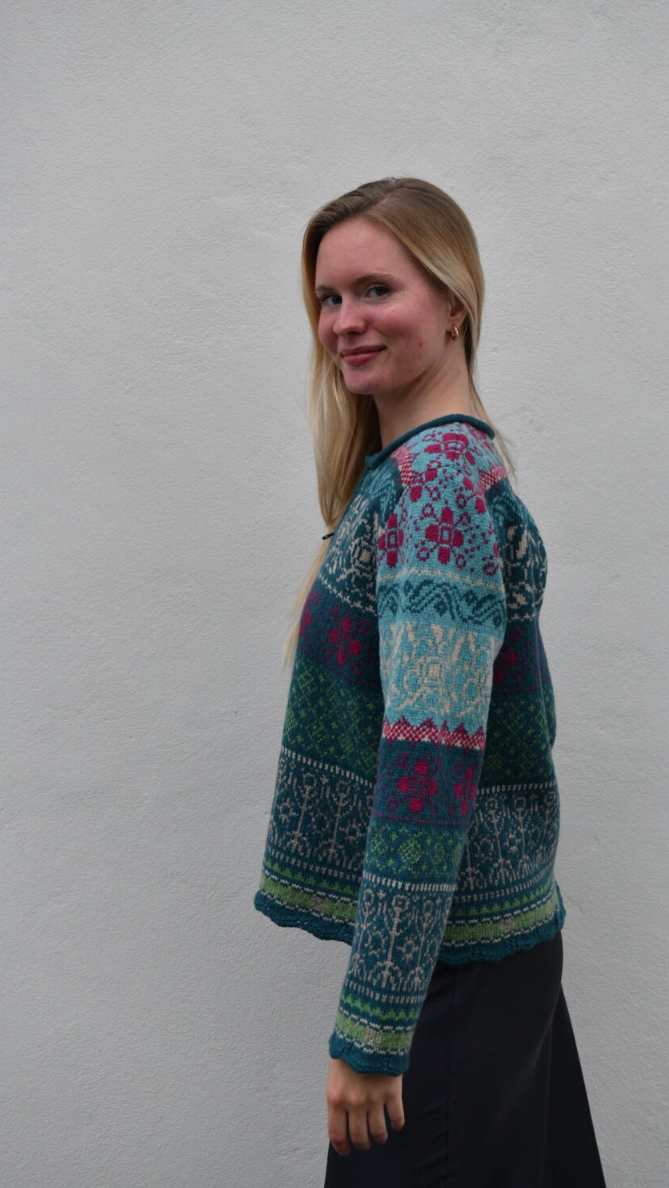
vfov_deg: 28.6
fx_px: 2333
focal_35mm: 74
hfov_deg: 16.3
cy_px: 597
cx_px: 391
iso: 3200
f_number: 6.7
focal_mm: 70
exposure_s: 1/180
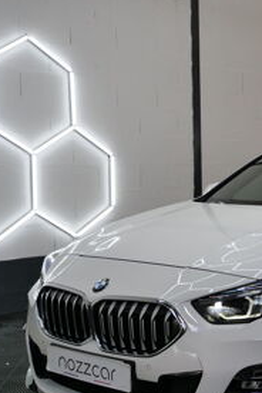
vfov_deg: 30.9
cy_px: 226
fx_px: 710
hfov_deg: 19.8
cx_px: 300
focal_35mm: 65
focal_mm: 18
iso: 200
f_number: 3.3
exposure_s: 1/80
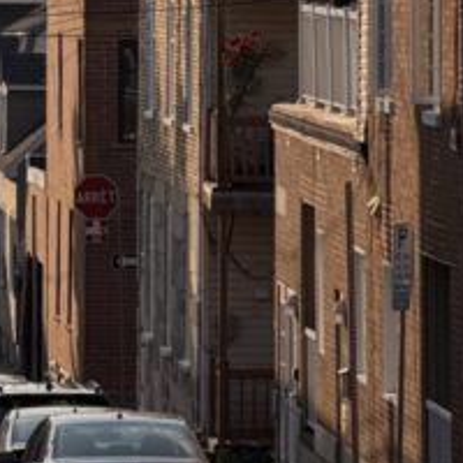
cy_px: -451
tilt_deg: +2.5
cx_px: -44
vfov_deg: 3.8
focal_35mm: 453
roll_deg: -0.5
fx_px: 6855
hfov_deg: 3.9
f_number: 2.8
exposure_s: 1/1105
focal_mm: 16.89
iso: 20
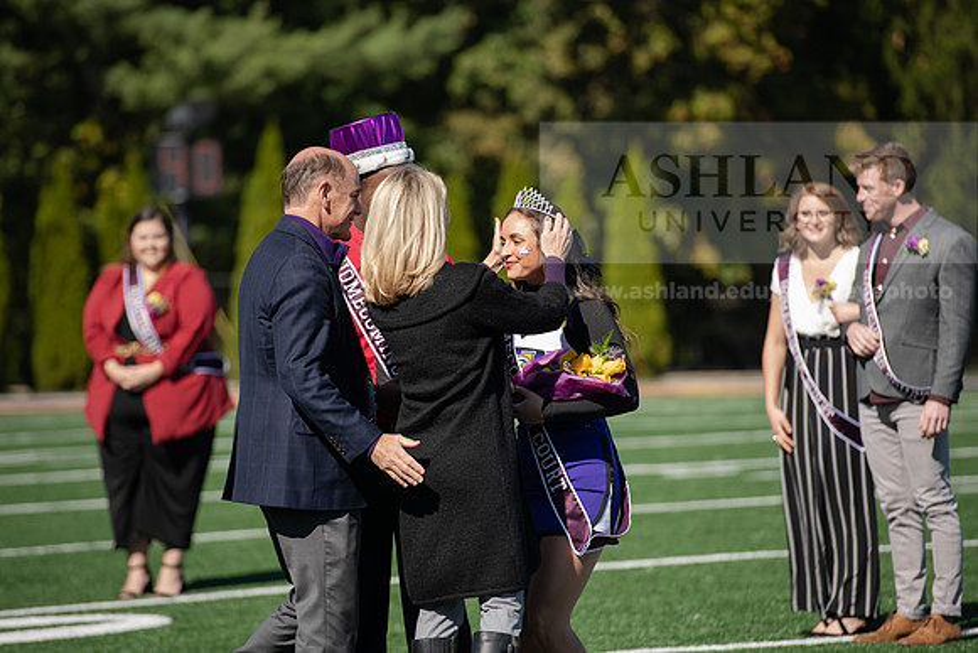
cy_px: 326
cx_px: 489
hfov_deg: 10.3
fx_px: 5434
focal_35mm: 200
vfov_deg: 6.9
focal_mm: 200
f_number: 3.5
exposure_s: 1/1600
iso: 200
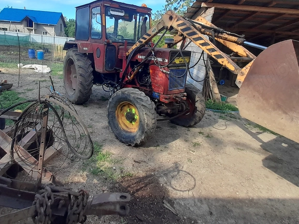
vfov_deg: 61.1
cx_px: 130
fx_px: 181
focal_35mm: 21
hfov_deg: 78.6
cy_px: 66
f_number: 2.2
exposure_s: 1/519
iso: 40
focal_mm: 1.42
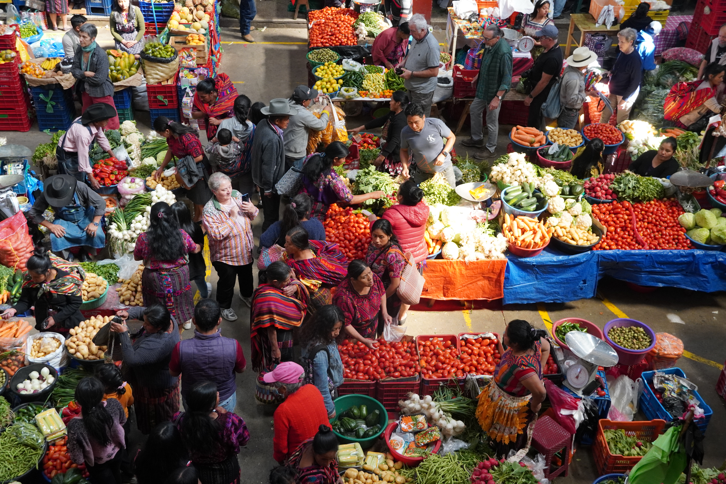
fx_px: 847
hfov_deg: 46.4
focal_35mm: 42
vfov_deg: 31.9
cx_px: 363
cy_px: 242
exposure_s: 1/160
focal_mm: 28
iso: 1250
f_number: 4.5
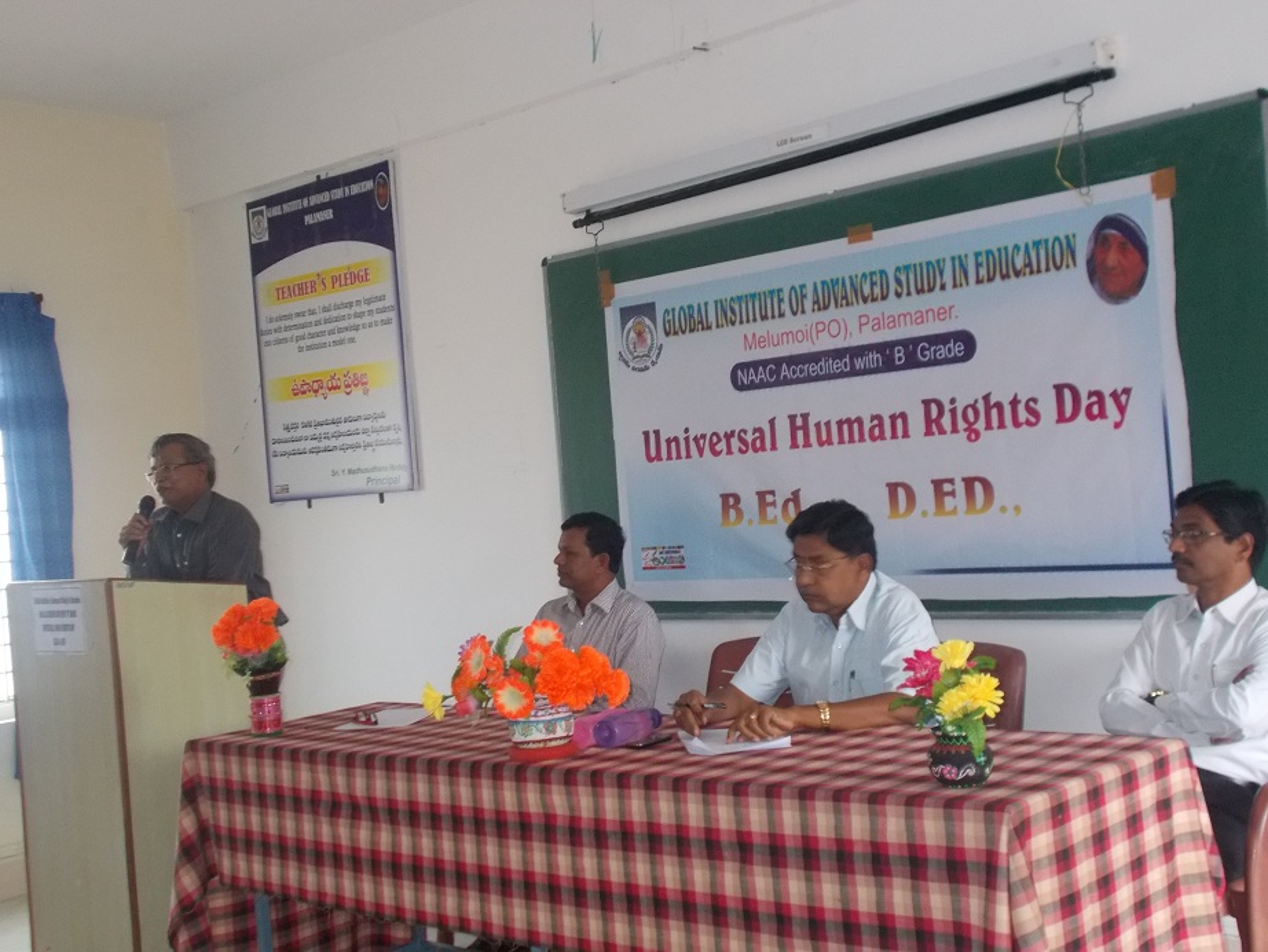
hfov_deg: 42.9
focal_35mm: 44
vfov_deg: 32.9
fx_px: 1612
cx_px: 634
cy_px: 476
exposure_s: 1/30
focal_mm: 7.9
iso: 320
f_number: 4.2
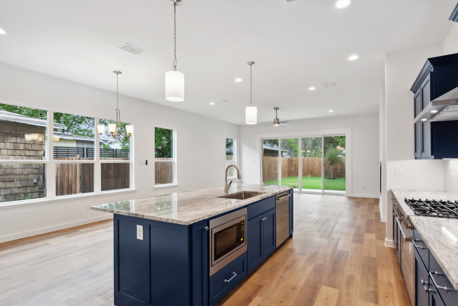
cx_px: 246
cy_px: 161
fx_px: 229
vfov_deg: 67.3
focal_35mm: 18
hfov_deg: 89.9
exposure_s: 1/20
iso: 160
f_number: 9
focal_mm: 16
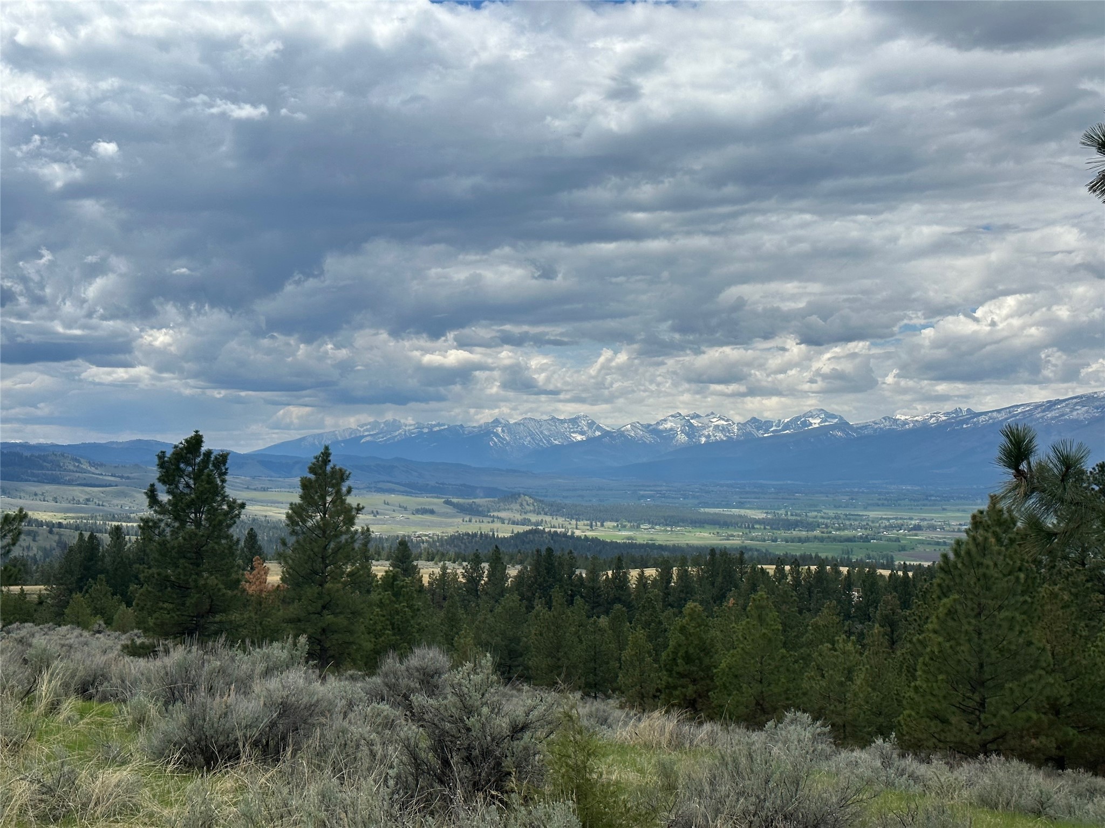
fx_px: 1532
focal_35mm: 48
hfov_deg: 39.7
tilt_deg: +0.7
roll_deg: +0.6
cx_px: 552
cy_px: 414
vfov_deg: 30.3
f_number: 1.78
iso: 64
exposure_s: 1/8197
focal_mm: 6.86
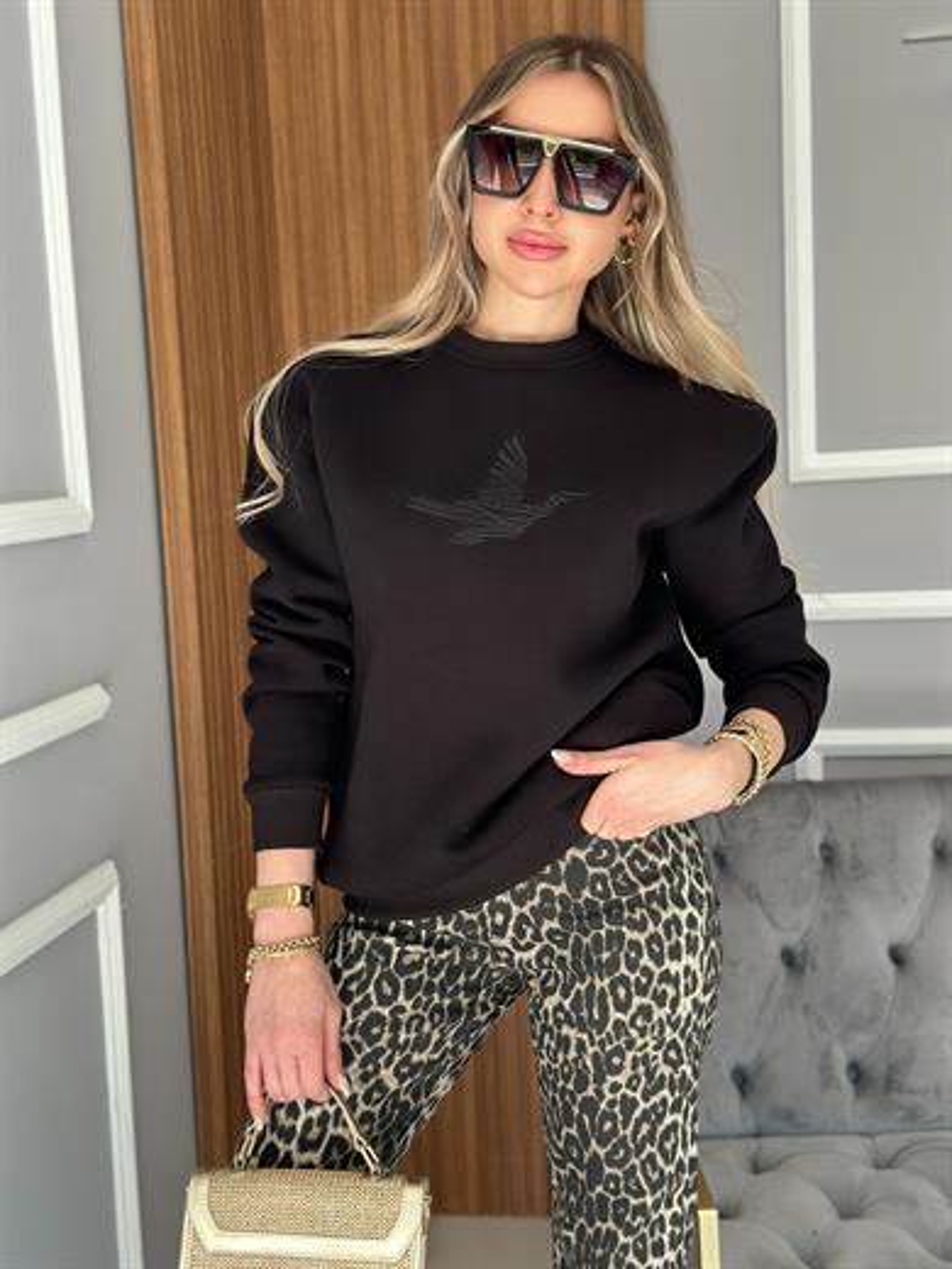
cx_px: 476
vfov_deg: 39.7
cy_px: 634
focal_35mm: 48
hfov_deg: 30.3
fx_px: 1760
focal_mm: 6.86
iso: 100
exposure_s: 1/121
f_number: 1.78
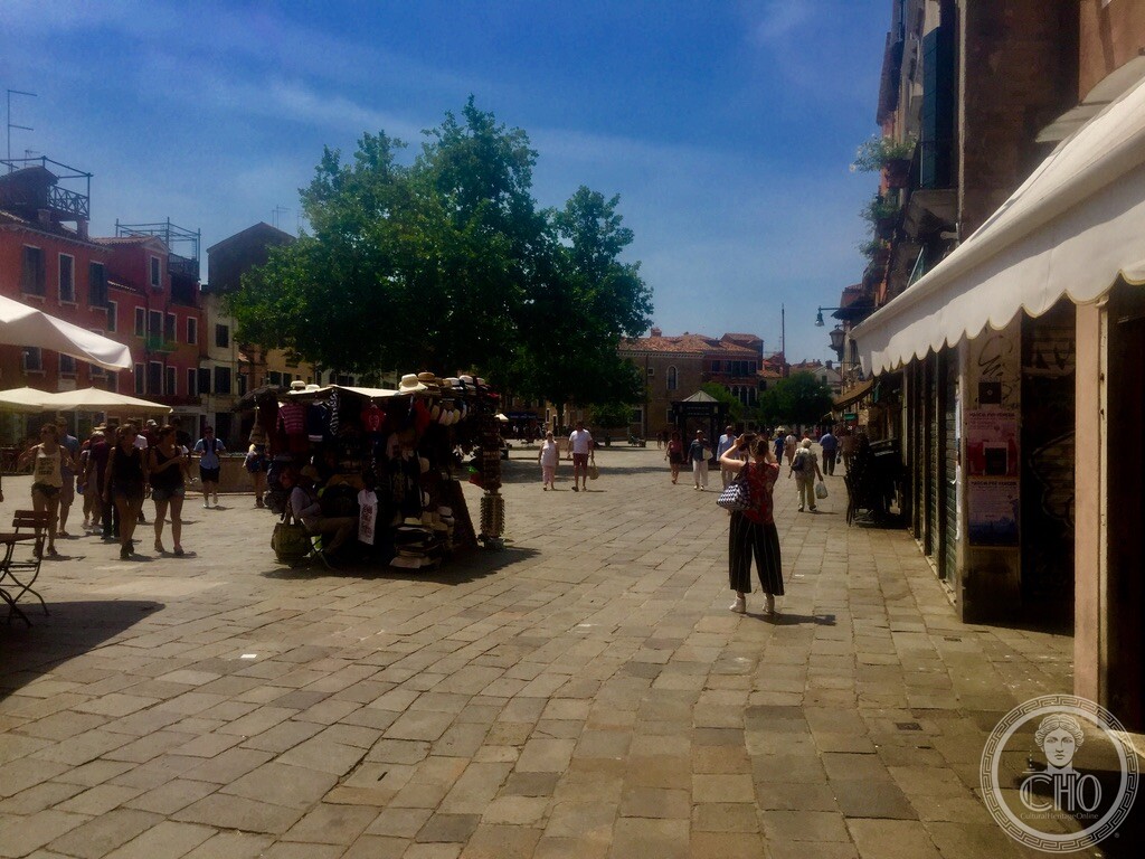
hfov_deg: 61.7
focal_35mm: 29
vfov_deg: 48.2
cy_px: 430
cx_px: 572
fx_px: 959
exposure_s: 1/3968
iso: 32
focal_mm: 4.15
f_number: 2.2
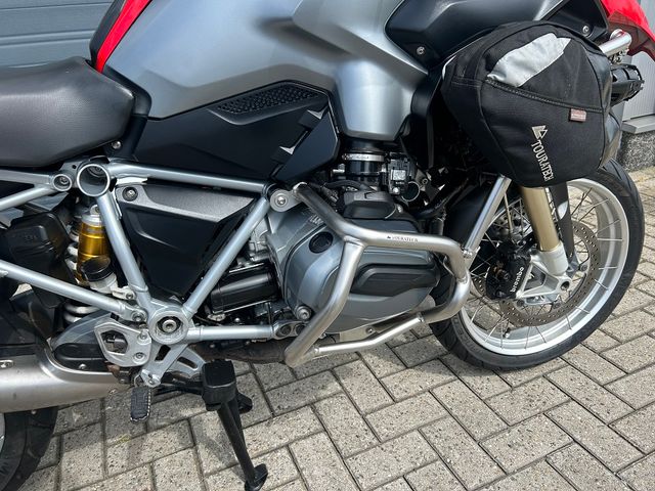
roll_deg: +5.4
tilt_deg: -23.5
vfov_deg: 53.1
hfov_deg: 67.3
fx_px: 492
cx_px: 328
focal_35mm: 26
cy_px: 246
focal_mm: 5.7
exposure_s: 1/1488
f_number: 1.5
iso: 50
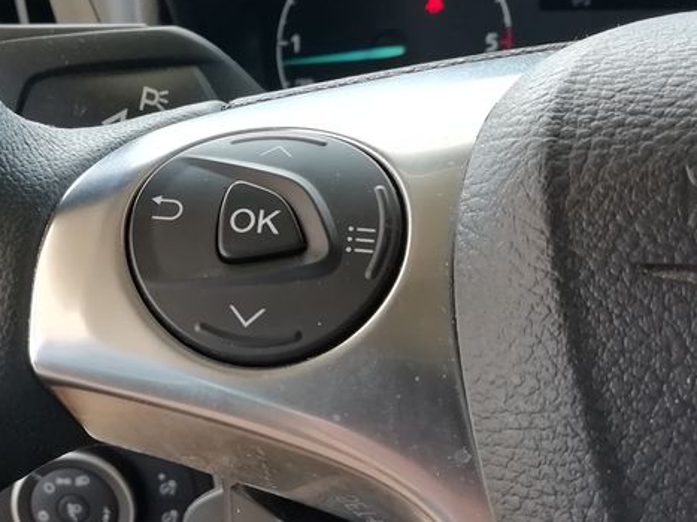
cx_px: 161
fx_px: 1147
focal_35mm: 57
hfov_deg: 33.0
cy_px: 337
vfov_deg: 25.5
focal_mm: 3.21
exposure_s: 1/100
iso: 64
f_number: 2.2
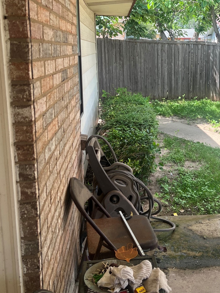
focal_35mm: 42
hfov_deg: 33.5
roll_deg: +0.9
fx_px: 356
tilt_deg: -7.4
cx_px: 172
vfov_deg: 44.3
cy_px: 105
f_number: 1.5
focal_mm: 5.7
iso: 50
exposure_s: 1/696
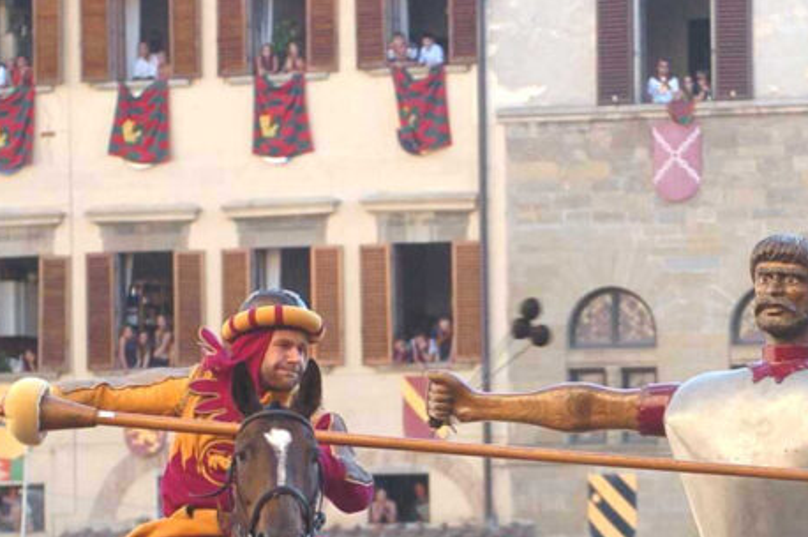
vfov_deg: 5.8
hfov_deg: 8.8
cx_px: 584
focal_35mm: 235
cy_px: 545
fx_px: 5267
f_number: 5.6
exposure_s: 1/125
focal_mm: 70
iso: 800
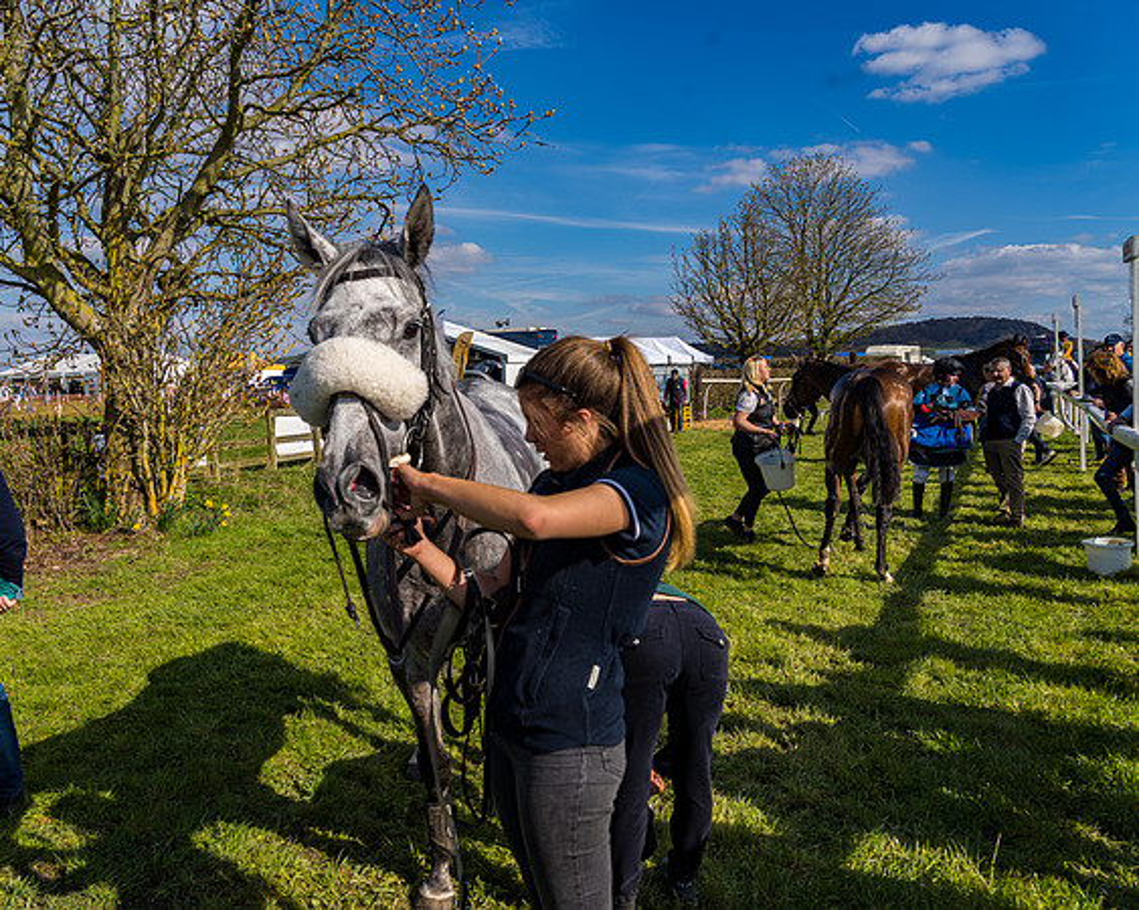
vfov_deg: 52.9
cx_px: 469
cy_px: 455
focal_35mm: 27
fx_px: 916
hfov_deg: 63.3
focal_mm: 24
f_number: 8
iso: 50
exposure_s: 1/250
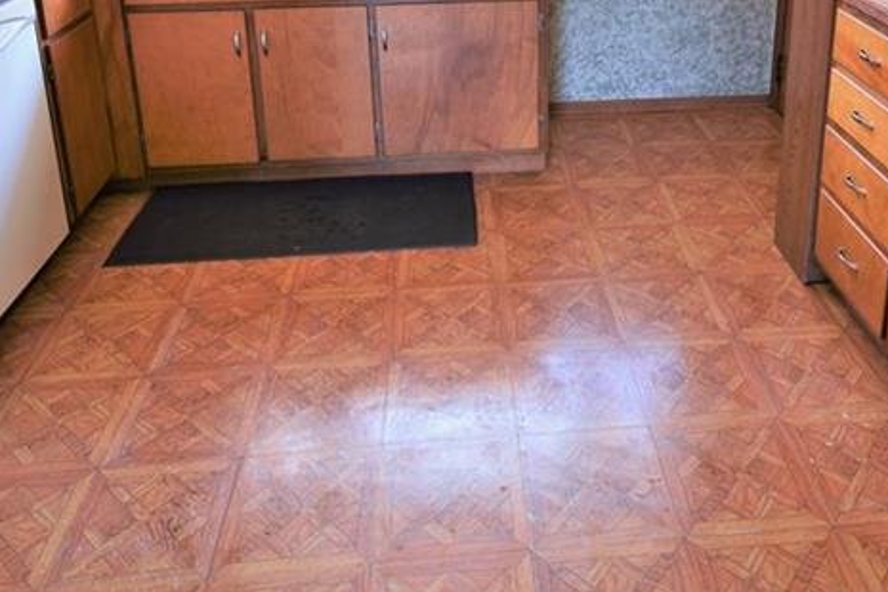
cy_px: 40
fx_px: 814
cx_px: 519
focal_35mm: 33
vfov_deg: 37.0
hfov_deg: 56.9
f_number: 5.6
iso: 100
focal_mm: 10
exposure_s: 1/4
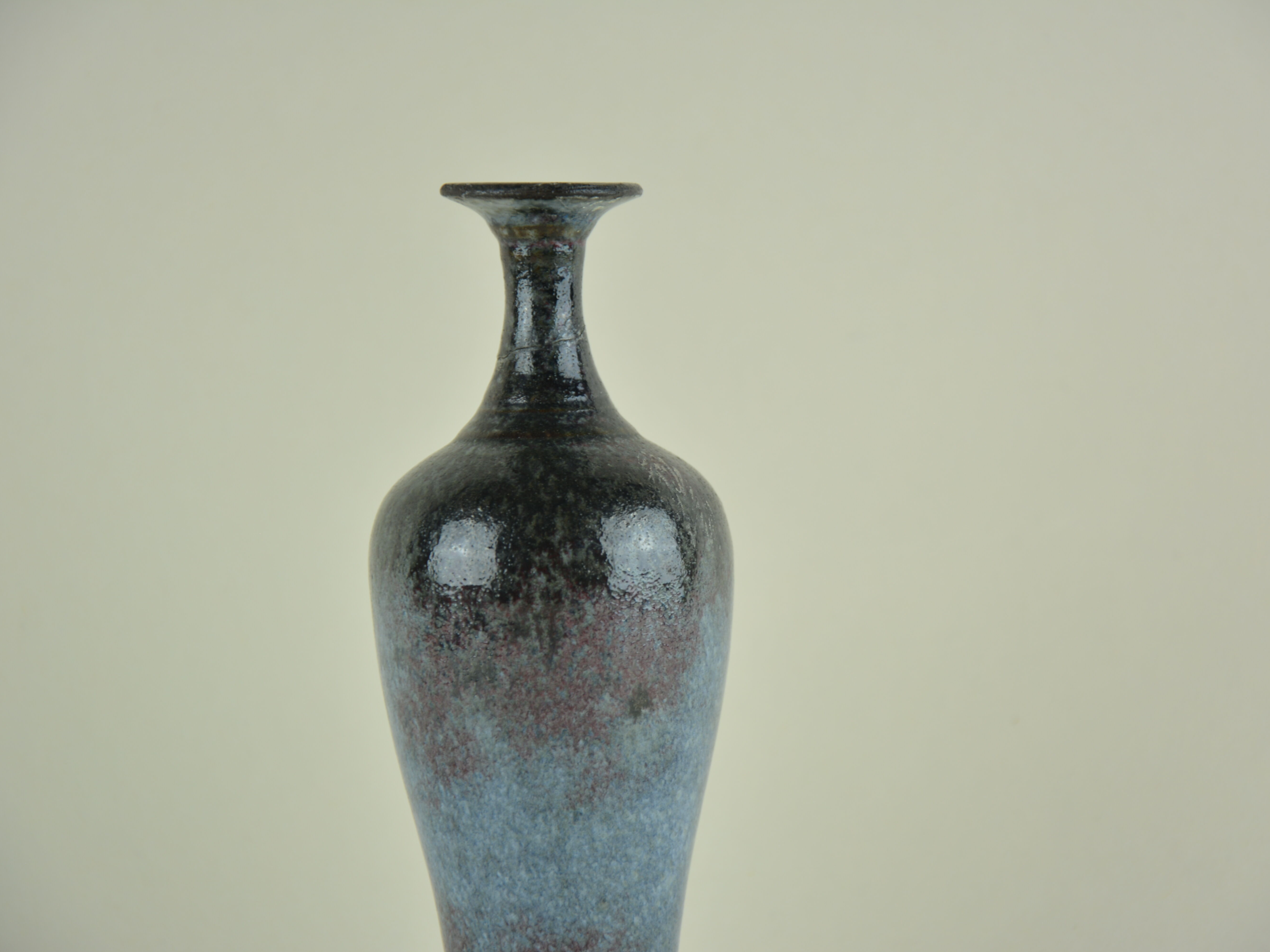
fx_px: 6257
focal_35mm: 171
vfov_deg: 8.7
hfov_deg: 11.6
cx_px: 656
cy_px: 476
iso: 100
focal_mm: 105
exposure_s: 1/50
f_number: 5.6
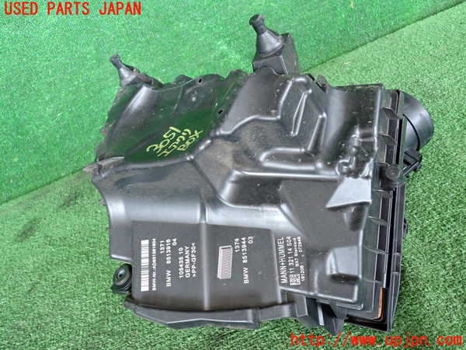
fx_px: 431
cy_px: 175
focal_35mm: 32
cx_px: 233
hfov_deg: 56.8
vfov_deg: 44.2
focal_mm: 5.79
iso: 500
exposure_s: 1/125
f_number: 2.4
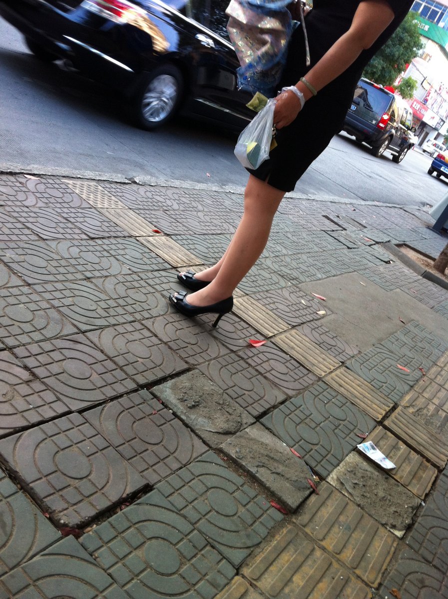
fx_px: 605
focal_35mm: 35
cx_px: 224
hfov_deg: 40.6
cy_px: 300
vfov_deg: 52.7
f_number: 2.8
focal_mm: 3.85
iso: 100
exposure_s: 1/60
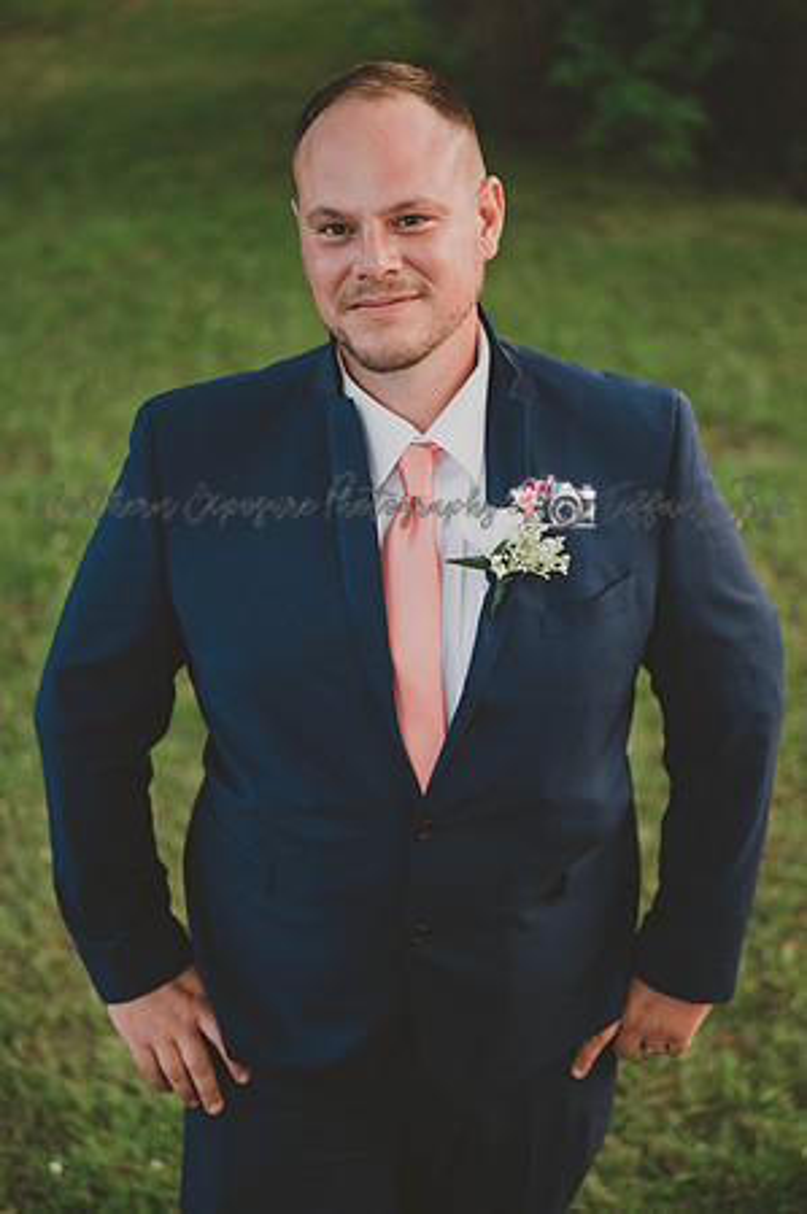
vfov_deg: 28.9
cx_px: 404
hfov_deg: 19.4
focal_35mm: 70
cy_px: 607
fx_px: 2359
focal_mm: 70
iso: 3200
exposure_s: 1/80
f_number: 2.8
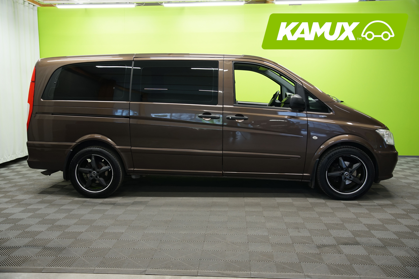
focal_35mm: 34
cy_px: 140
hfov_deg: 55.8
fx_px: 396
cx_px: 210
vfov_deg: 38.9
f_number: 4.5
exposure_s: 1/20
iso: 500
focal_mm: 34
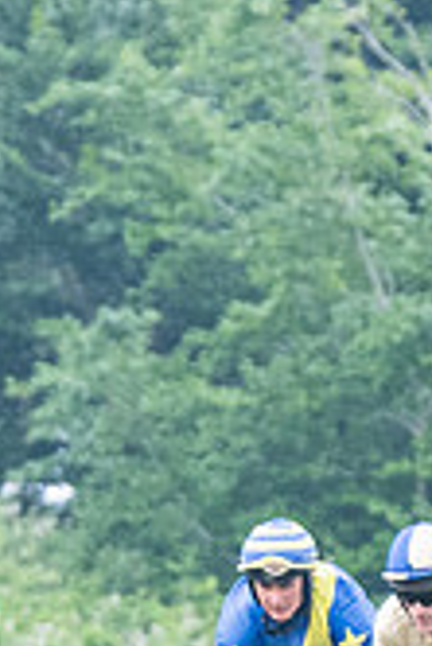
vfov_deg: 1.1
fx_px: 34917
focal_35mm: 1944
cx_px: 46
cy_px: 799
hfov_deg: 0.7
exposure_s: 1/800
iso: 800
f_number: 4
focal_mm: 250
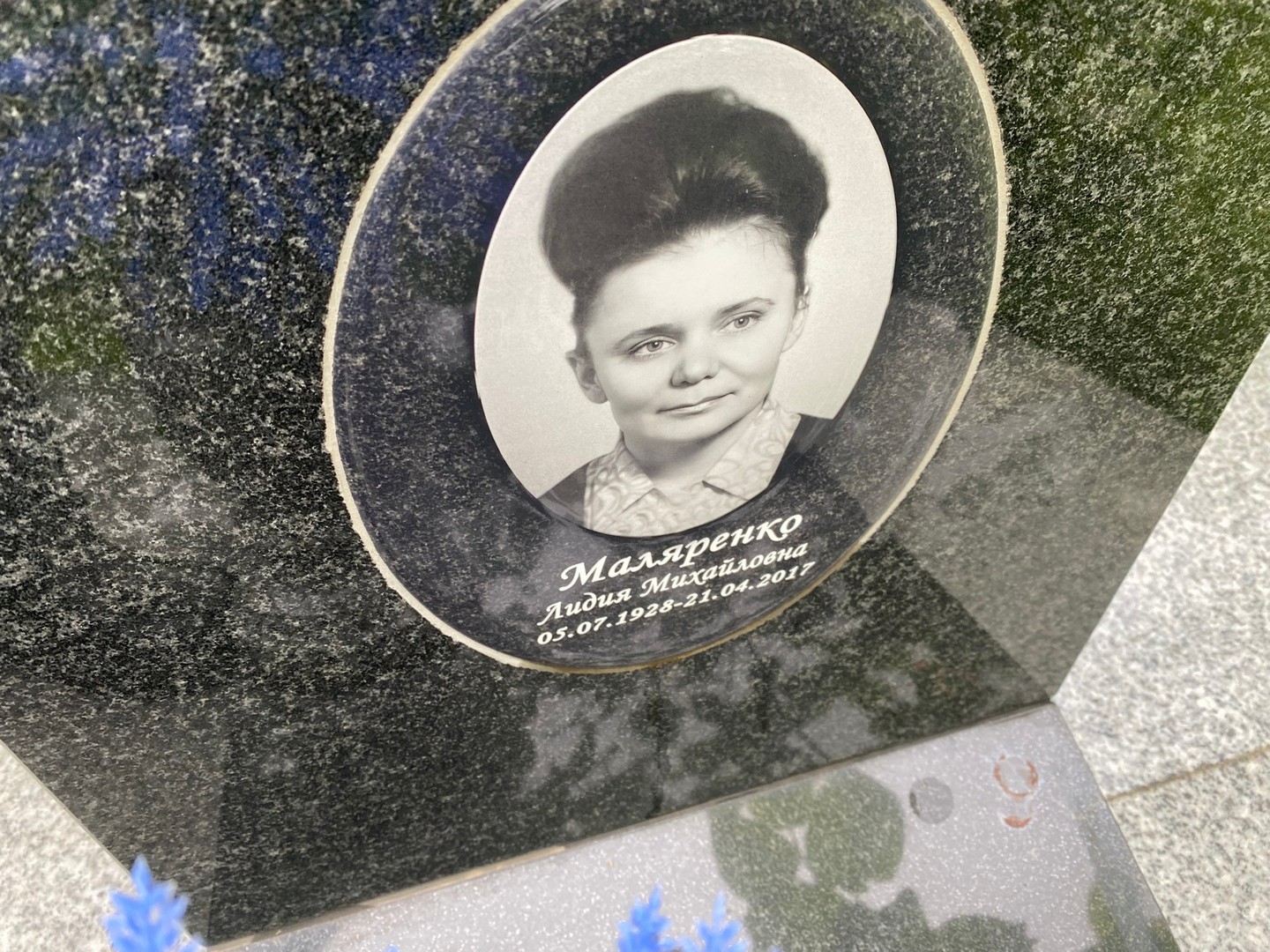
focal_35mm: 26
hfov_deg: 67.3
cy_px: 476
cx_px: 635
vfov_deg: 53.1
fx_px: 954
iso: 64
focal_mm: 4.25
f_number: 1.8
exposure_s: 1/121
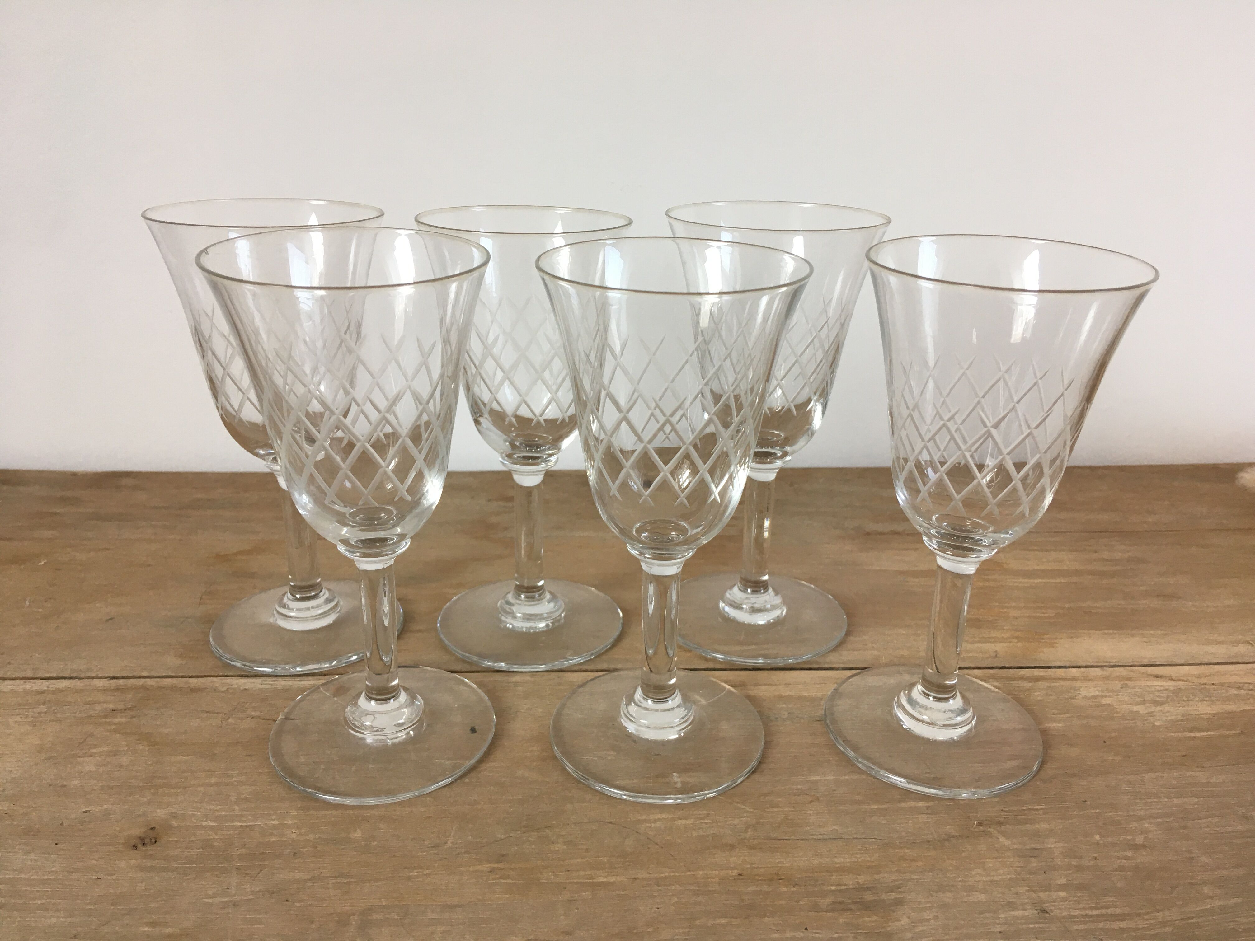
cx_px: 628
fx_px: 1051
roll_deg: -0.7
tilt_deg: -18.2
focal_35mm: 29
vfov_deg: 48.2
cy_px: 470
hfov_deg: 61.7
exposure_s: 1/33
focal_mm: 4.15
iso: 25
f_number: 2.2
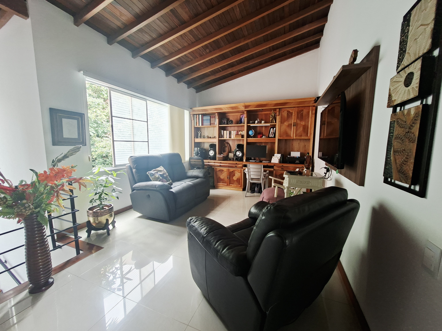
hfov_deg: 106.2
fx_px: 166
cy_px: 166
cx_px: 221
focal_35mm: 13
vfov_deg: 89.9
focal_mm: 1.74
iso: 125
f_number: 2.2
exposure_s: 1/40
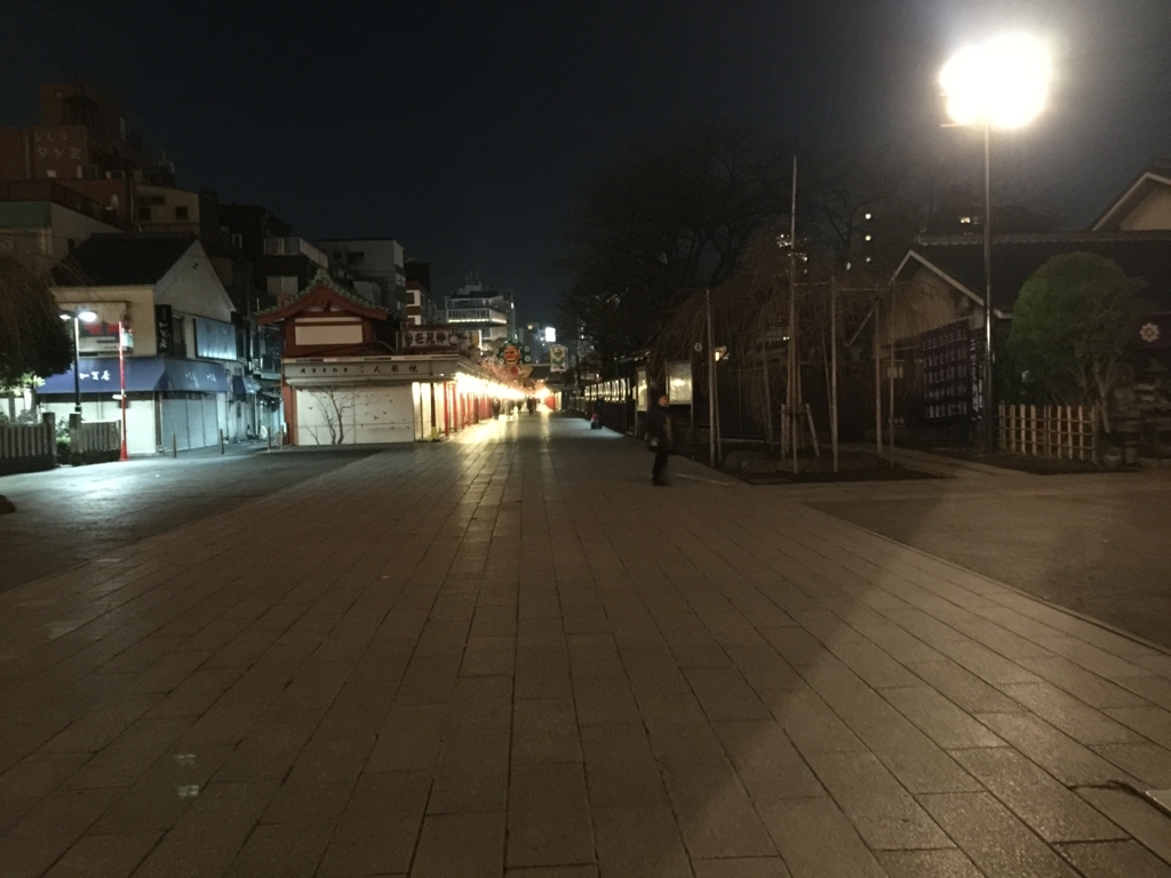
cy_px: 439
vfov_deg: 48.2
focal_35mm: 29
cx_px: 586
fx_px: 981
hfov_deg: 61.7
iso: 250
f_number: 2.2
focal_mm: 4.15
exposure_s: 1/4
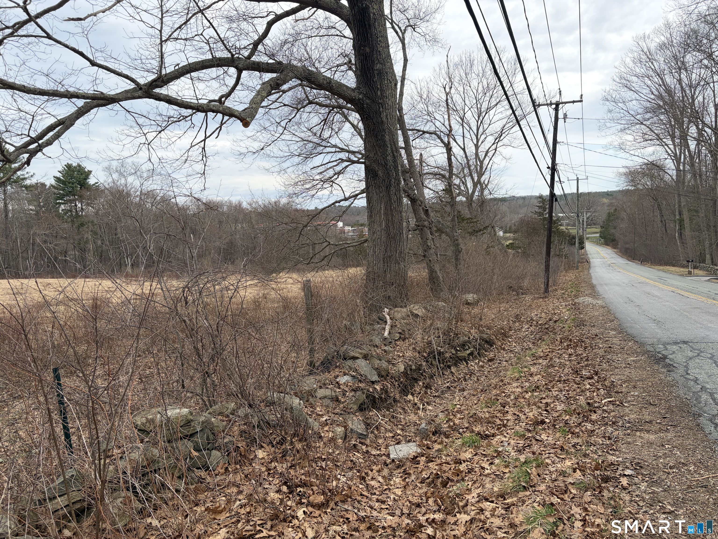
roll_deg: +2.9
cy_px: 270
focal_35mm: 26
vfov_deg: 53.1
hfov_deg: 67.3
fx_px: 539
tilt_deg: -6.2
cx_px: 359
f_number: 1.6
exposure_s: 1/1667
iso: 50
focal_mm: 5.96
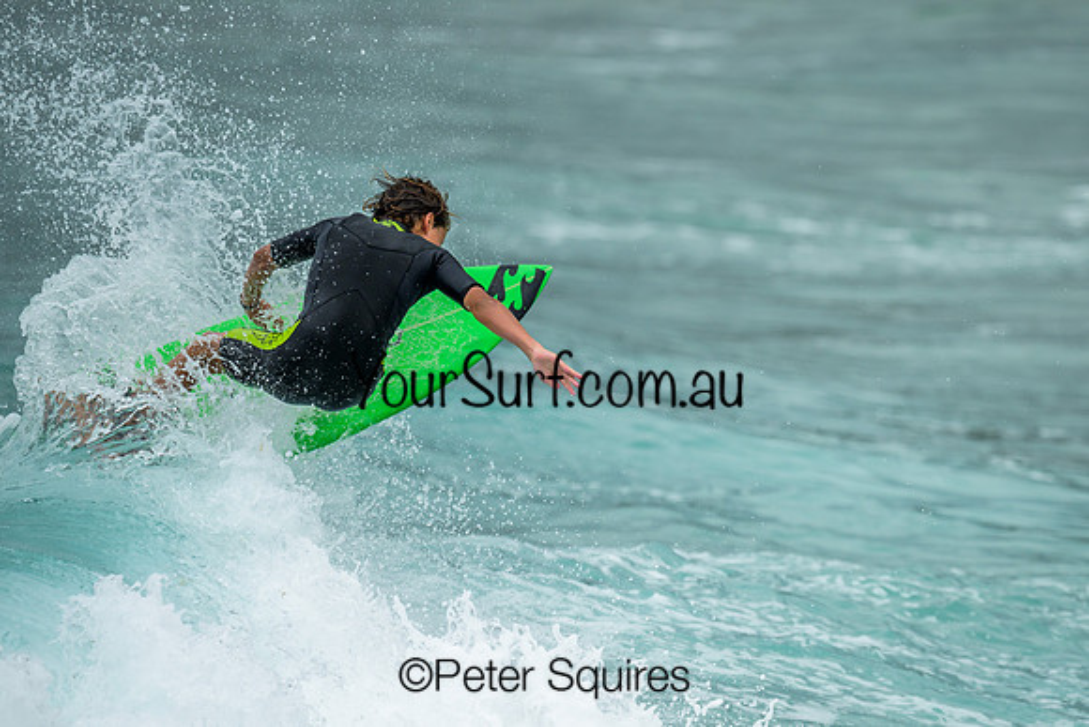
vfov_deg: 1.3
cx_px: 749
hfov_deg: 1.9
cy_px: 487
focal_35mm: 1100
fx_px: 33273
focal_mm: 800
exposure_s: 1/2000
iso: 180
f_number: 6.3
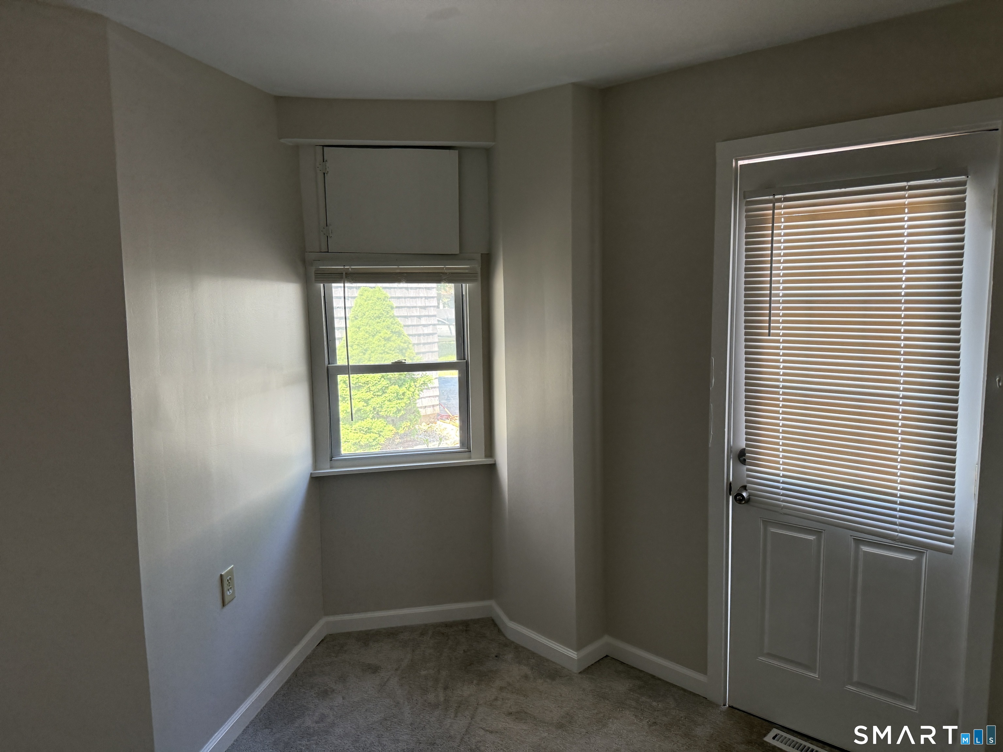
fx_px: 695
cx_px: 502
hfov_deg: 71.6
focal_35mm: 24
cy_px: 376
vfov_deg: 56.8
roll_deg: -1.6
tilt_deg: -5.3
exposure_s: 1/121
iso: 160
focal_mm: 6.76
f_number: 1.78
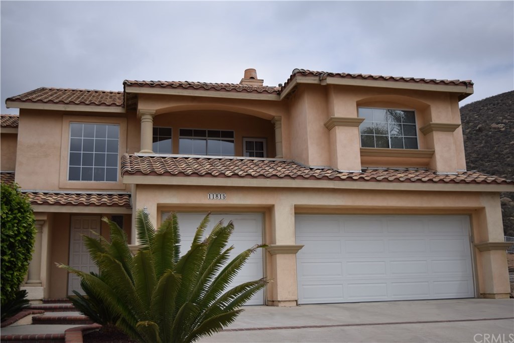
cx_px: 257
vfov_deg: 33.0
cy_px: 172
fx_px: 578
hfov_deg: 47.9
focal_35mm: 40
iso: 100
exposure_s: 1/1600
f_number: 4
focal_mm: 27
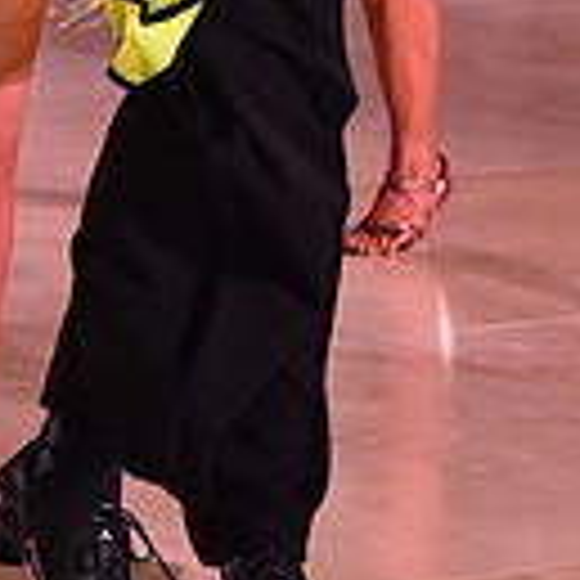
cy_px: -328
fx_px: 5422
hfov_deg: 6.1
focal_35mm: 286
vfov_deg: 6.0
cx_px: -11
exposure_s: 1/320
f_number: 6.3
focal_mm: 75
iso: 2500
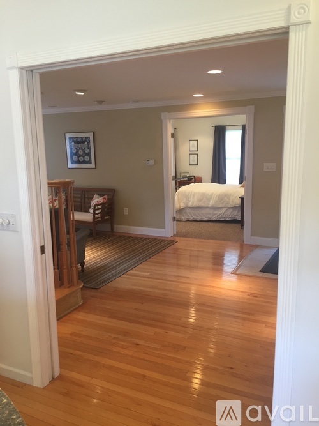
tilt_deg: -8.9
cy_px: 213
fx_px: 356
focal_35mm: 29
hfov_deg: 48.2
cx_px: 160
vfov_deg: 61.7
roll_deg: +0.8
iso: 64
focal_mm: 4.15
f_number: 2.2
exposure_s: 1/30
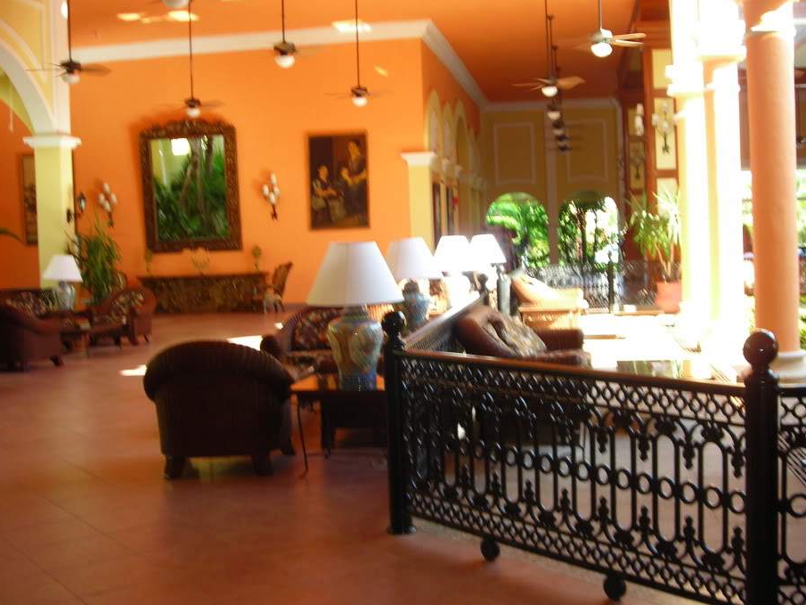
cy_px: 284
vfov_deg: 33.6
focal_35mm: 43
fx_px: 1001
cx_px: 444
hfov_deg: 43.8
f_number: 3.2
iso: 50
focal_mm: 6.3
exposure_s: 1/30.4
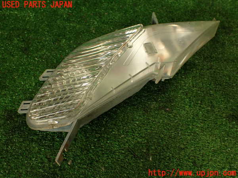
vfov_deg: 39.7
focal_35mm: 36
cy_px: 89
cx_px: 119
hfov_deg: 51.4
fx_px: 248
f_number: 2.5
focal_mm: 6.37
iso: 160
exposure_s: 1/80
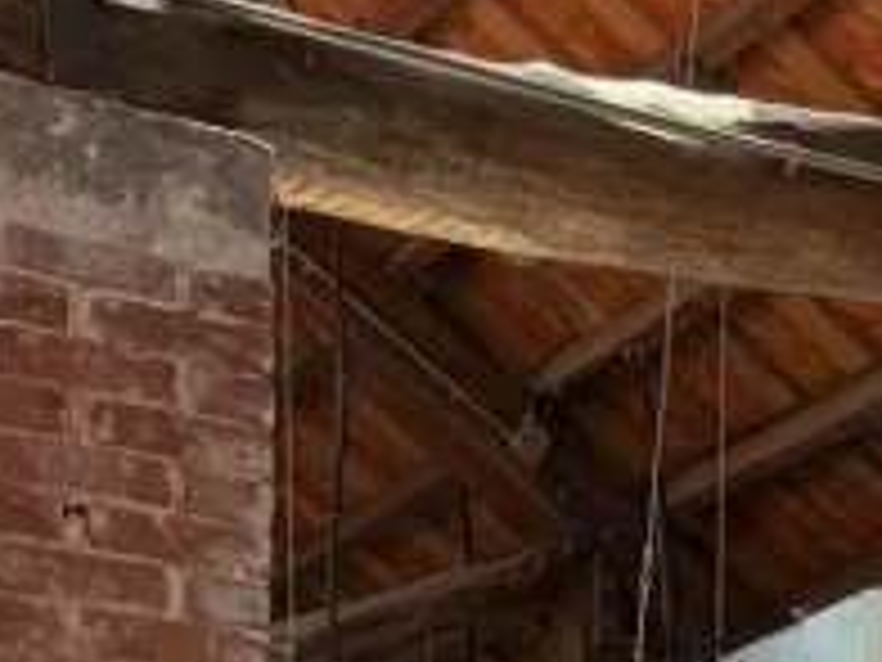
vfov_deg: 9.8
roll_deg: -1.5
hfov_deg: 14.5
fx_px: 3465
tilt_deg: +2.2
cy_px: 1527
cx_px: 306
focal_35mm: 136
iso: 100
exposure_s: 1/219
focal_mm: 5.96
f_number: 1.6
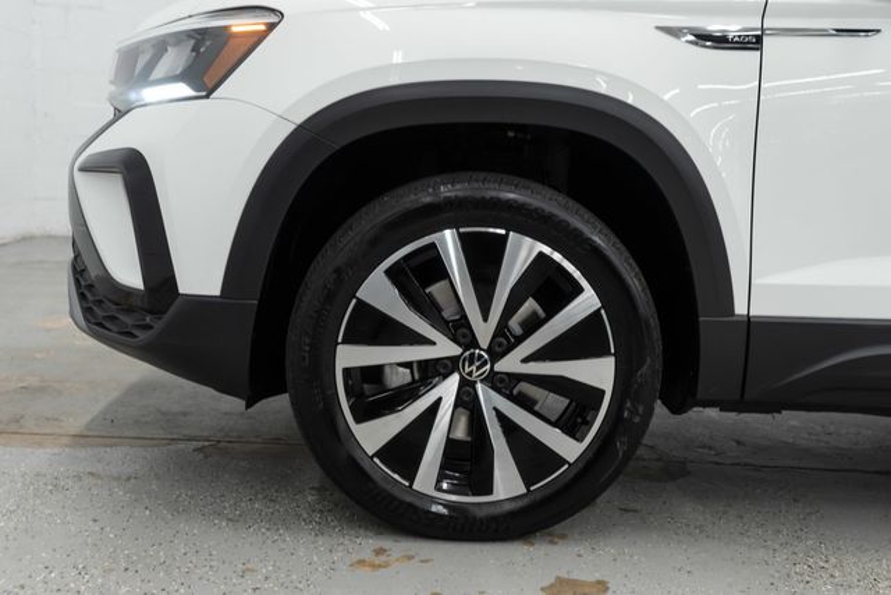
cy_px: 298
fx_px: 1040
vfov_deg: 31.9
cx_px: 446
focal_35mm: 42
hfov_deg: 46.4
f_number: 3.5
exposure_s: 1/40
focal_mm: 28
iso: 250
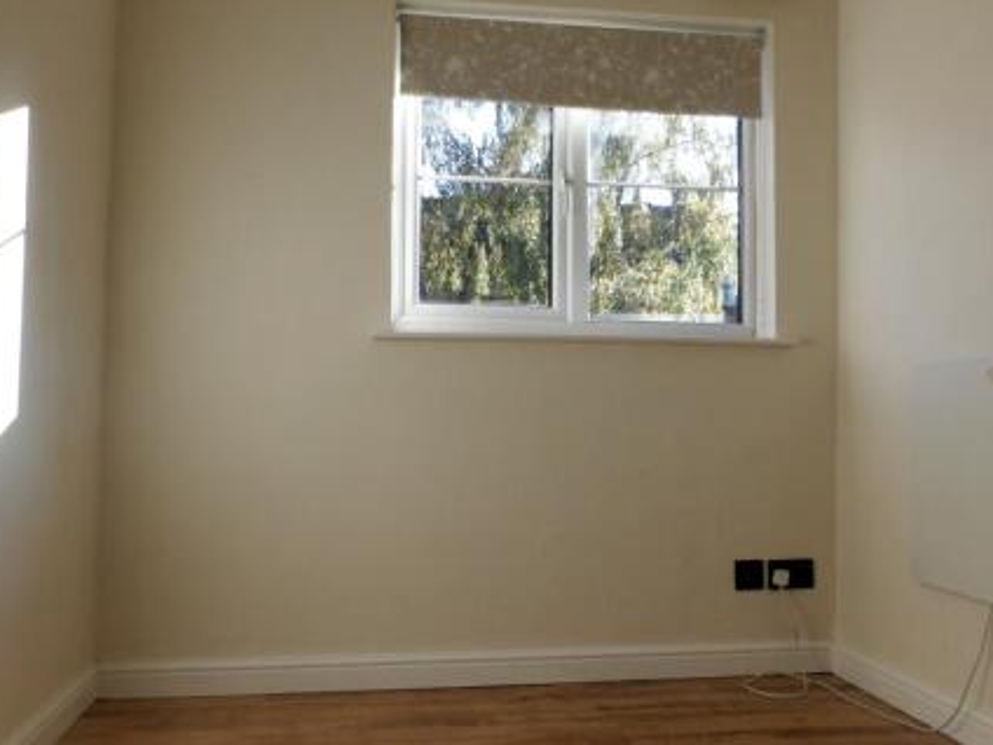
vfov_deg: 42.9
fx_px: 947
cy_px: 376
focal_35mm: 33
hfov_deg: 55.3
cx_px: 516
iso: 100
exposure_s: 1/97
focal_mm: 4.3
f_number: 4.1
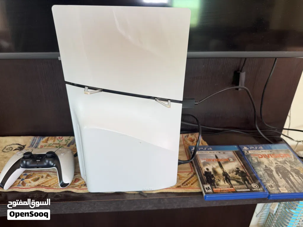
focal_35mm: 24
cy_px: 114
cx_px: 152
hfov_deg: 71.6
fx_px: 210
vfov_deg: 56.8
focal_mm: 6.76
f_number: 1.78
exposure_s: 1/121
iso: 160
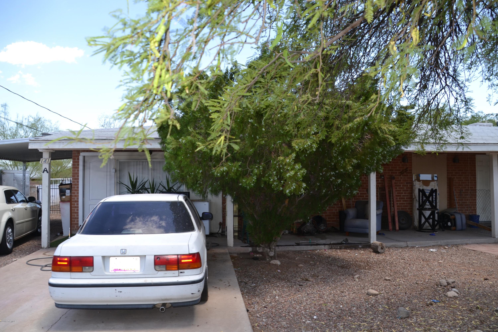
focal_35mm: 27
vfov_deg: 47.9
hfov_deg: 67.4
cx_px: 249
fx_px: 373
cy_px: 166
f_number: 5.6
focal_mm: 18
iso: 100
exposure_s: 1/200
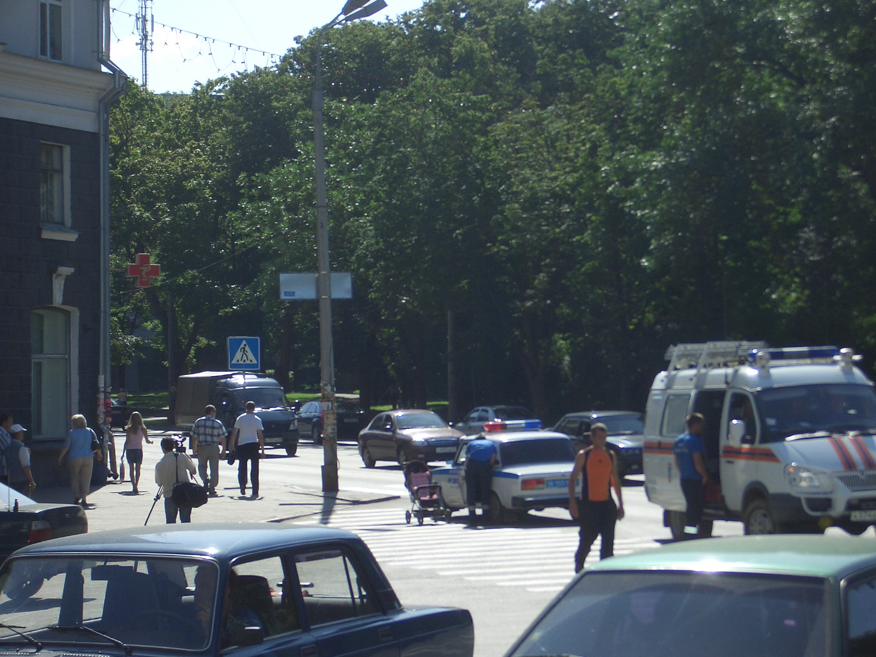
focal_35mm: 105
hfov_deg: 18.7
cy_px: 328
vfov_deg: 14.1
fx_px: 2657
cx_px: 438
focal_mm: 17.4
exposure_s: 1/400
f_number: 4.8
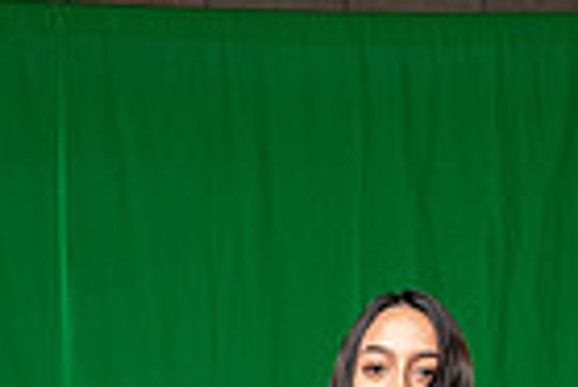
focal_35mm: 113
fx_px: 1816
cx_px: 237
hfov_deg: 18.1
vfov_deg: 10.5
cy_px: 932
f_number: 8
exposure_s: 1/250
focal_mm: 35
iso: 250
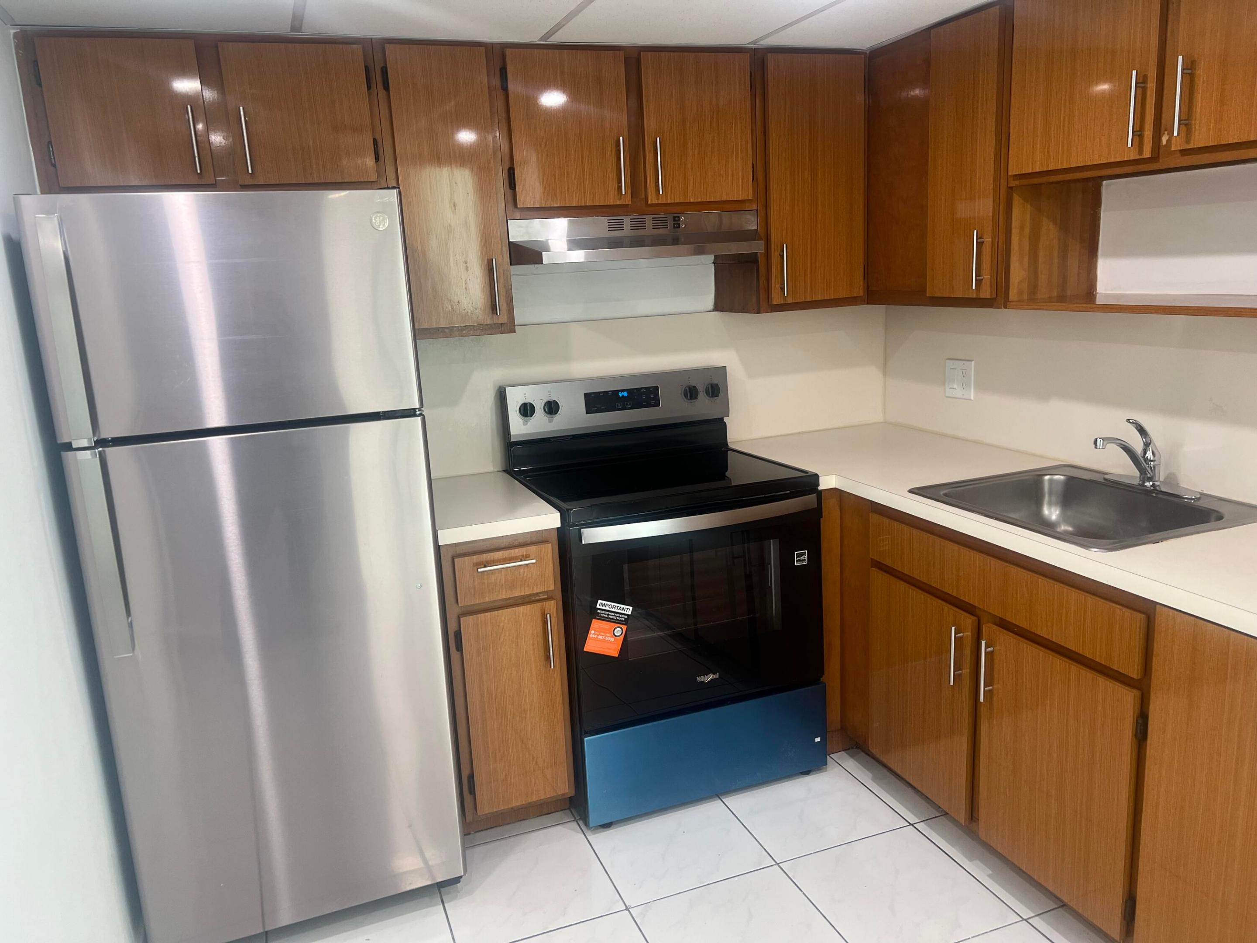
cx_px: 628
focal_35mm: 26
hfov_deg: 67.3
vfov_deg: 53.1
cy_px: 472
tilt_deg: -11.2
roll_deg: +4.0
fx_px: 944
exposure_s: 1/60
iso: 64
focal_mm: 5.7
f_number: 1.5
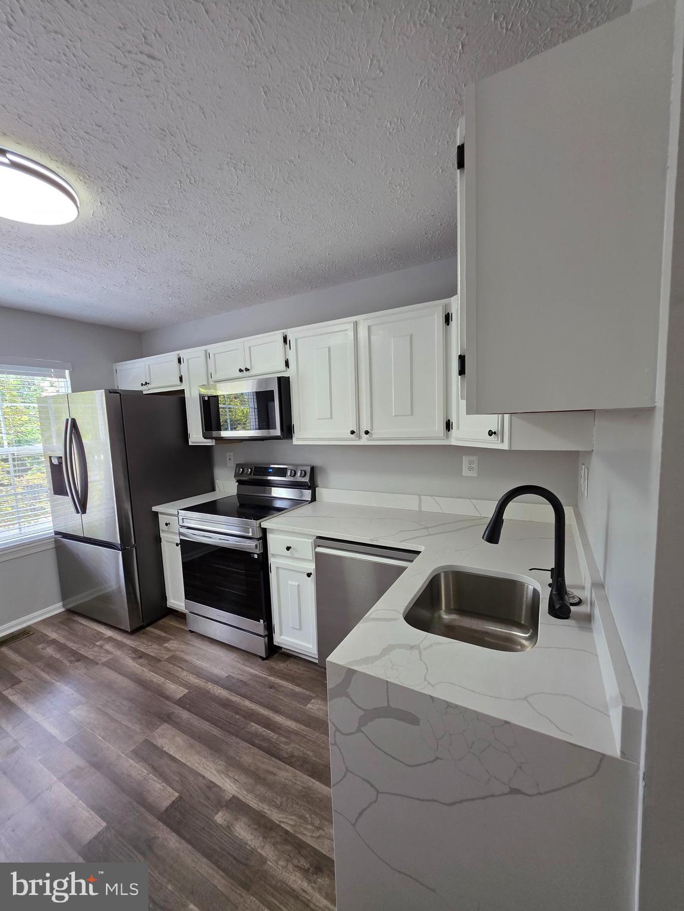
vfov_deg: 106.2
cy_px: 456
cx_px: 342
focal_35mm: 13
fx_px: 343
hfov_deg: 89.9
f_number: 1.9
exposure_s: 1/120
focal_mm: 2.2
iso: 125
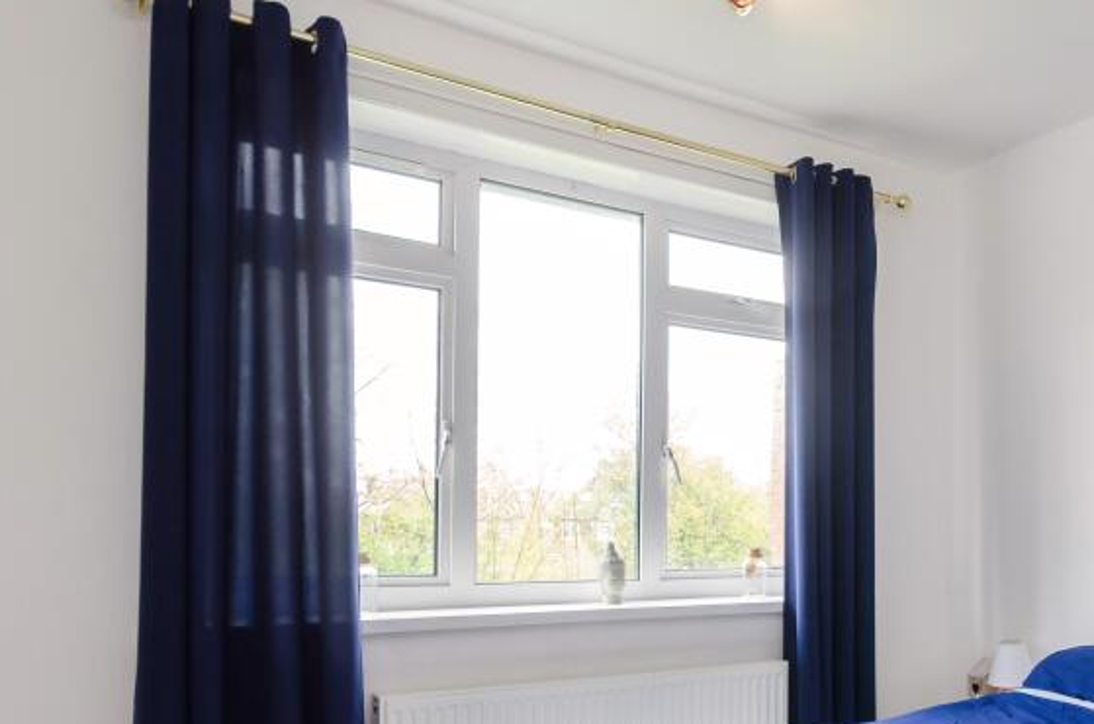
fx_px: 1001
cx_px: 922
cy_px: 491
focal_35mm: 33
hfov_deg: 52.4
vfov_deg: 39.3
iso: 400
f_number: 7.1
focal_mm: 12
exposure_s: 1/13
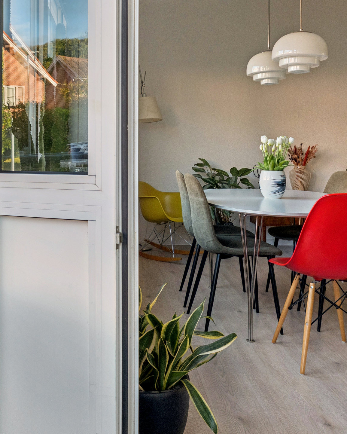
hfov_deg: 37.7
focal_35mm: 39
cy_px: 155
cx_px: 111
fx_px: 501
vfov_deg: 46.3
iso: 800
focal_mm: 20
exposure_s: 1/80
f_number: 11
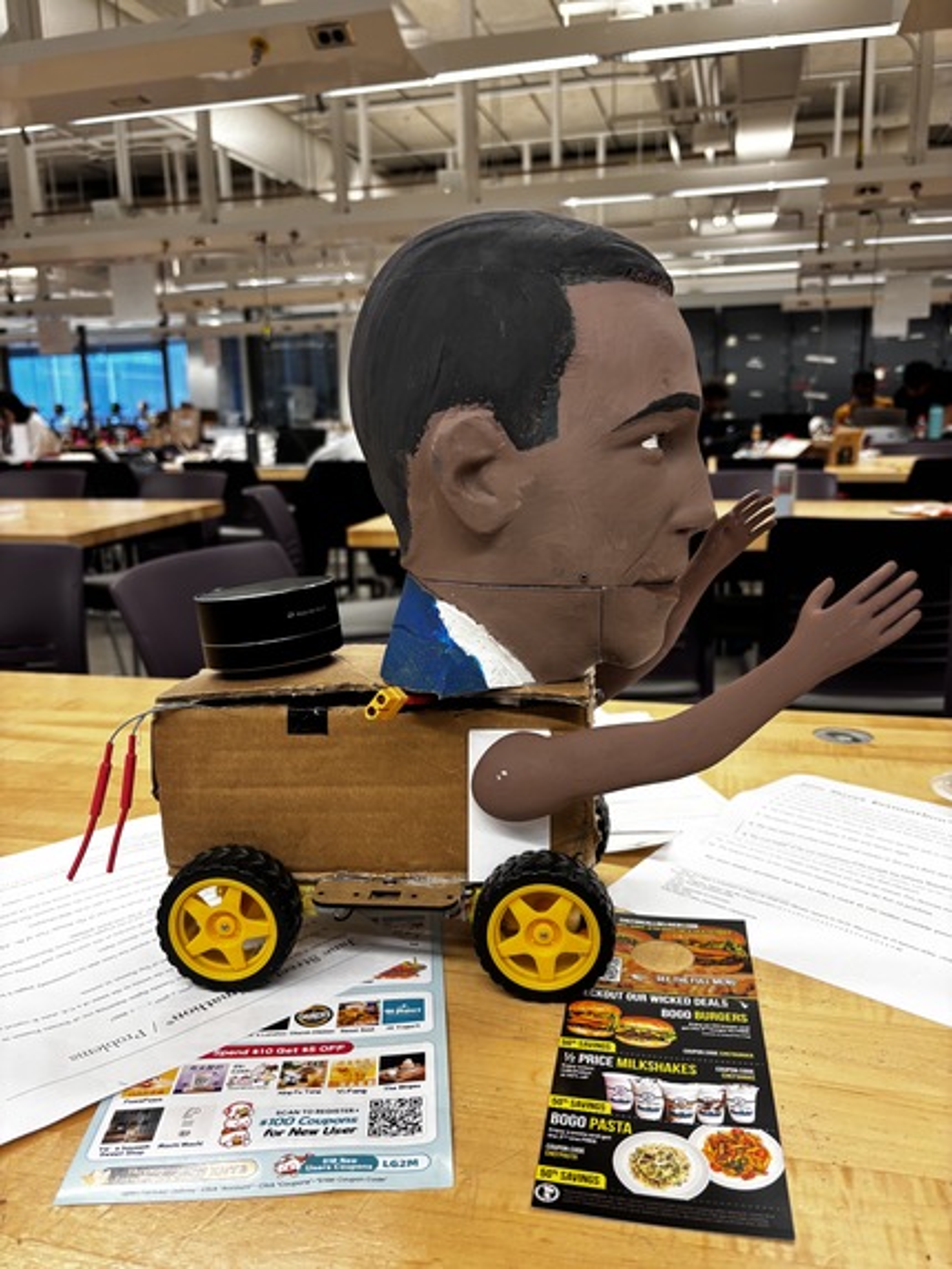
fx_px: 953
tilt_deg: -11.8
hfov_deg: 53.1
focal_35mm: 26
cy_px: 634
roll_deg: +0.6
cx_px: 476
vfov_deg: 67.3
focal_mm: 5.96
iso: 100
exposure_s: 1/60
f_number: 1.6
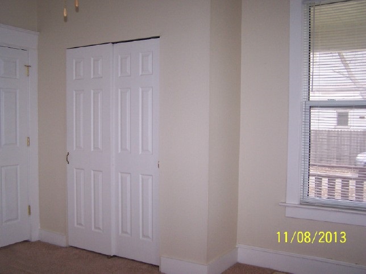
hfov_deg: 49.0
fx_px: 402
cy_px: 137
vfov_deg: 37.7
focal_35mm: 38
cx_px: 183
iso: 140
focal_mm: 6.3
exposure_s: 1/60
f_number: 2.8
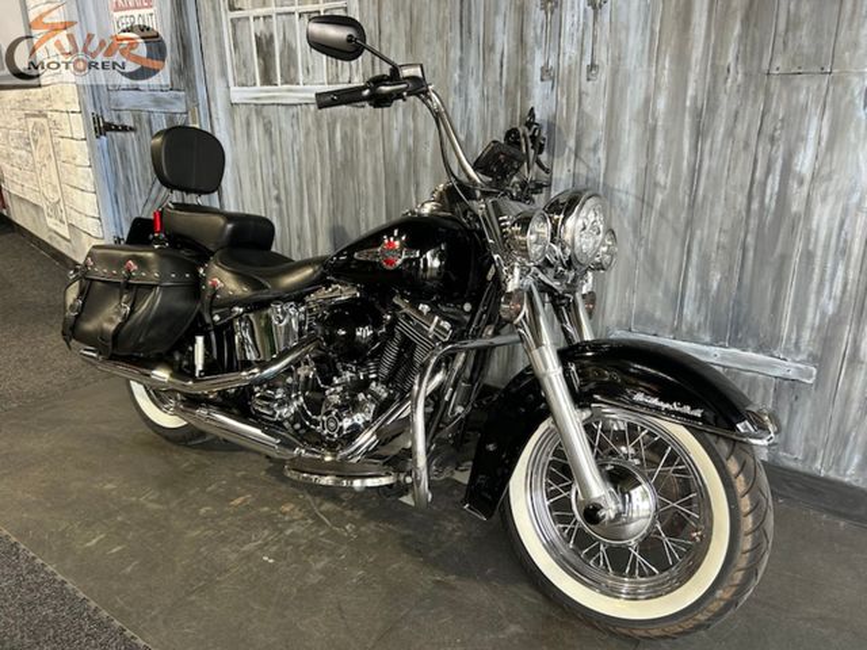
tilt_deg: -19.4
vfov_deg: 53.1
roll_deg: +0.0
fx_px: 651
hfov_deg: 67.3
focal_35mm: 26
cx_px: 434
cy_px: 325
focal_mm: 5.7
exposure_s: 1/50
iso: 80
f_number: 1.5
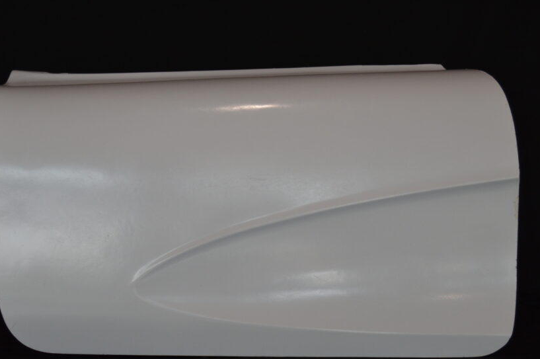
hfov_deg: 24.0
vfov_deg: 16.1
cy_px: 192
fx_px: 1268
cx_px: 262
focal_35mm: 85
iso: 500
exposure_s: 1/60
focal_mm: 45
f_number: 5.3
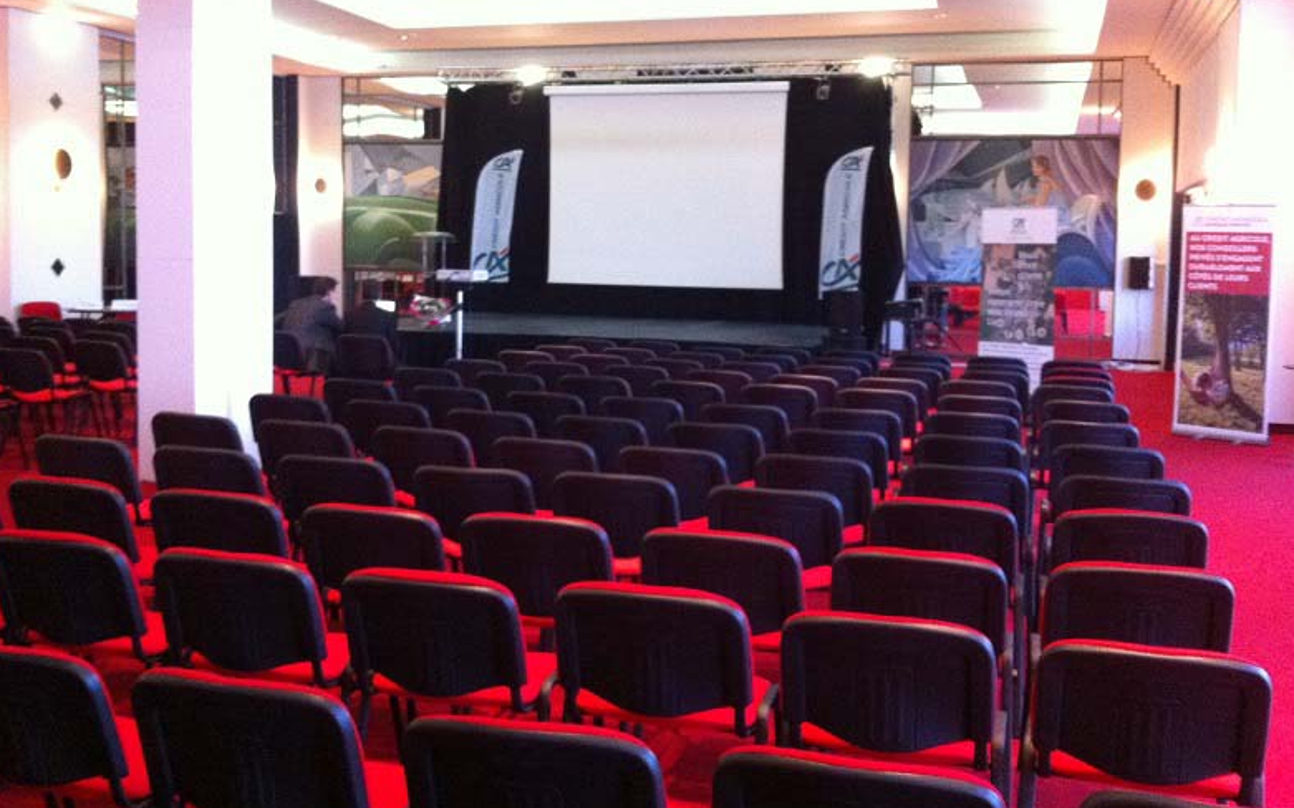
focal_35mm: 38
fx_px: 1340
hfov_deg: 51.5
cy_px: 344
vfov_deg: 33.5
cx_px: 646
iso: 640
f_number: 2.8
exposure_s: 1/15
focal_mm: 3.85
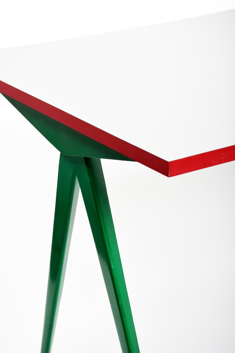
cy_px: 176
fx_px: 881
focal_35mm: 90
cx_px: 118
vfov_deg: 22.6
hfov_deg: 15.2
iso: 200
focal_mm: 60
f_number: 8
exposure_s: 1/250
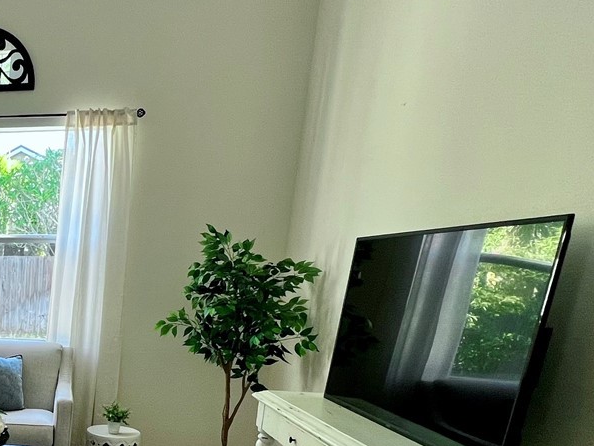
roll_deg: -0.8
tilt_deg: -11.6
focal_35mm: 35
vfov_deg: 37.8
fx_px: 601
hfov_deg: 40.0
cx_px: -93
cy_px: 408
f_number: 1.8
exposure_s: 1/120
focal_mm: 1.57
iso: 100
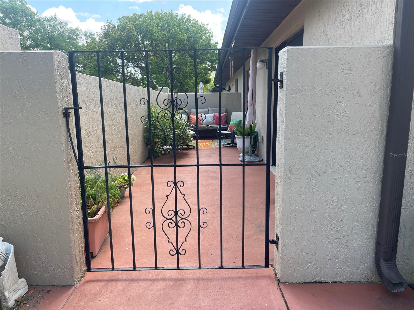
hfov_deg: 69.4
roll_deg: +0.8
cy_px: 155
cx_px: 207
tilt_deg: -12.0
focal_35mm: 25
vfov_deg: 54.9
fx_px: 299
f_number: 1.6
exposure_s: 1/713
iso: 32
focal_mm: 5.1
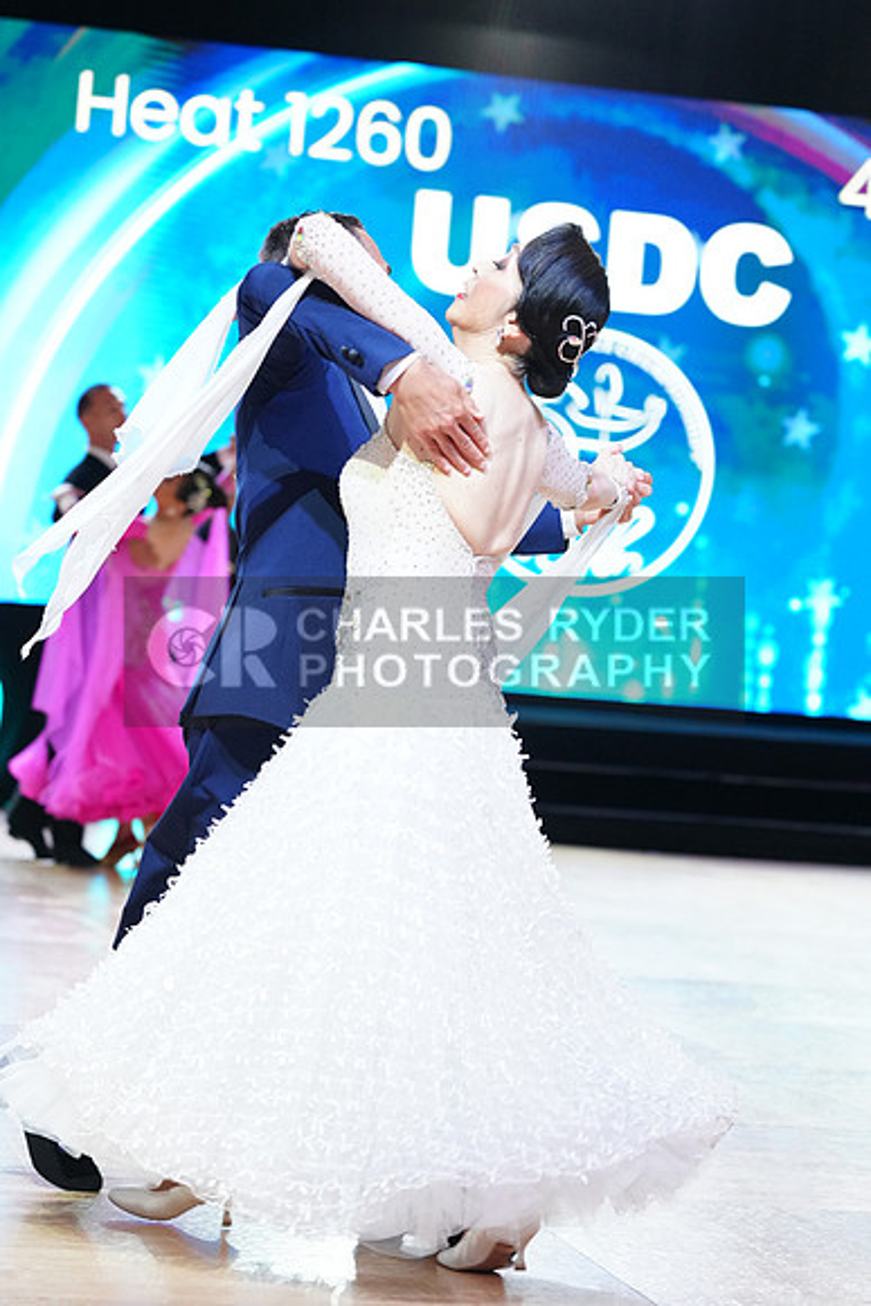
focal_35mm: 97
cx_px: 436
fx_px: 3518
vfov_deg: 21.0
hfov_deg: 14.1
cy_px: 653
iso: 2500
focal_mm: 97
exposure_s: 1/250
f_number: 4
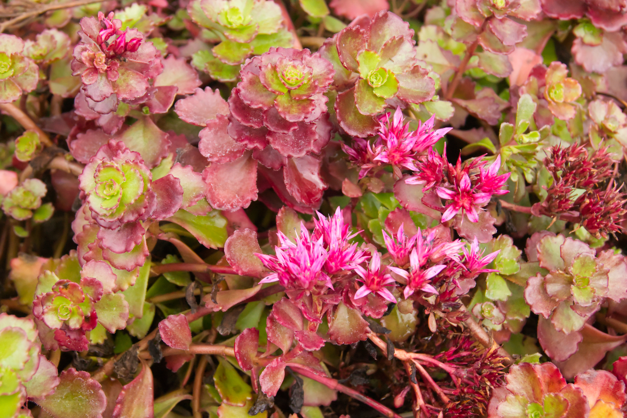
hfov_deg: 33.4
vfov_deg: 22.6
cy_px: 209
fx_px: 1045
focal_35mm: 60
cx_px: 314
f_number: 10
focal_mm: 40
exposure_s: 1/640
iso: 2500
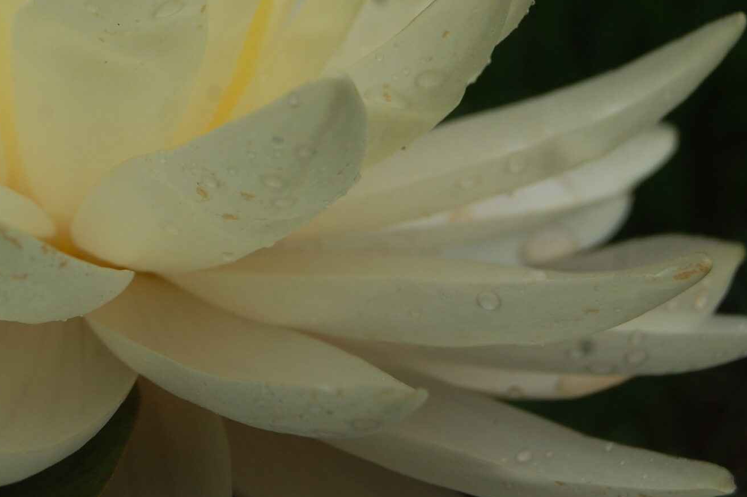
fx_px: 2778
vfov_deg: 10.2
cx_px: 74
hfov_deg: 15.1
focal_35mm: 134
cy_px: 70
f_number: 9
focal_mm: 46
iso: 200
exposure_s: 1/320
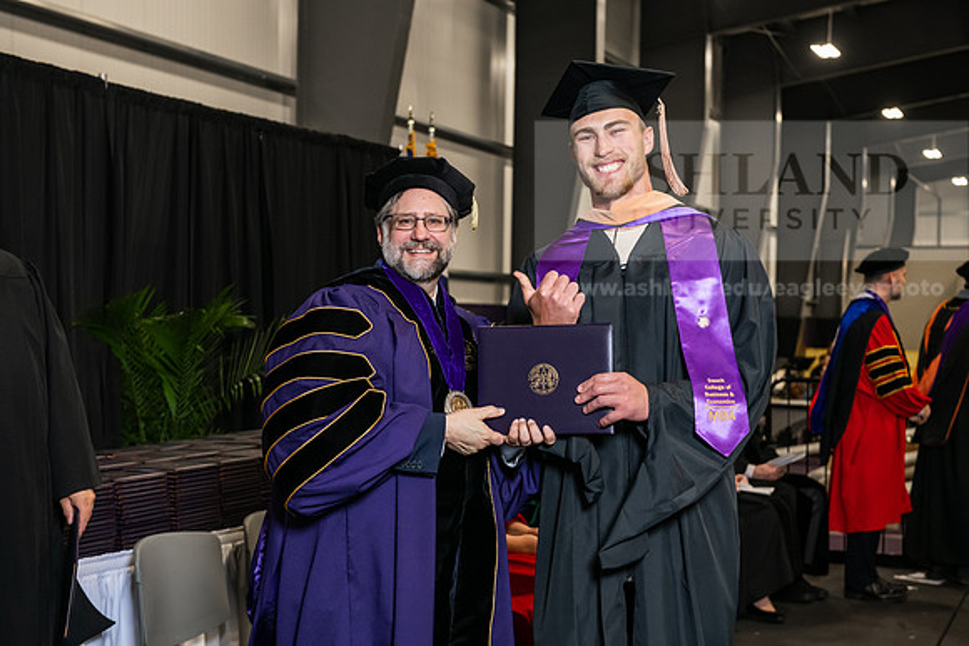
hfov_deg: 33.4
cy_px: 323
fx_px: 1615
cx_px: 484
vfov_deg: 22.6
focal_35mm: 60
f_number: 5
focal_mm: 60
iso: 2000
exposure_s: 1/200
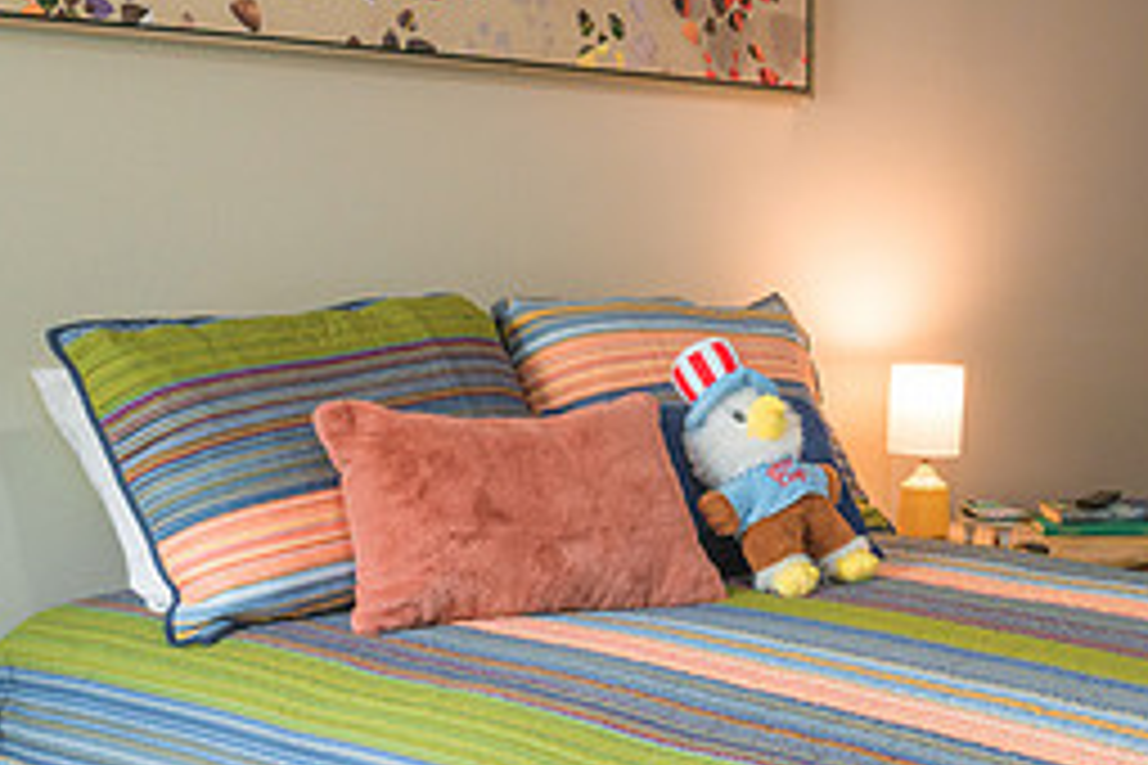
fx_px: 2041
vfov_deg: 21.2
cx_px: 972
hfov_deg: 30.4
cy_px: 389
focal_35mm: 64
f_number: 8
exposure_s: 1/50
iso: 1000
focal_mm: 28
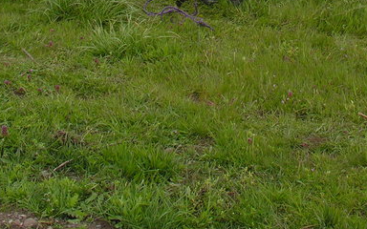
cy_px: -114
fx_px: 990
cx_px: 264
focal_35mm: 99
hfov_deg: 20.9
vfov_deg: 12.6
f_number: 5
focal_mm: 8.9
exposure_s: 1/145
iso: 50
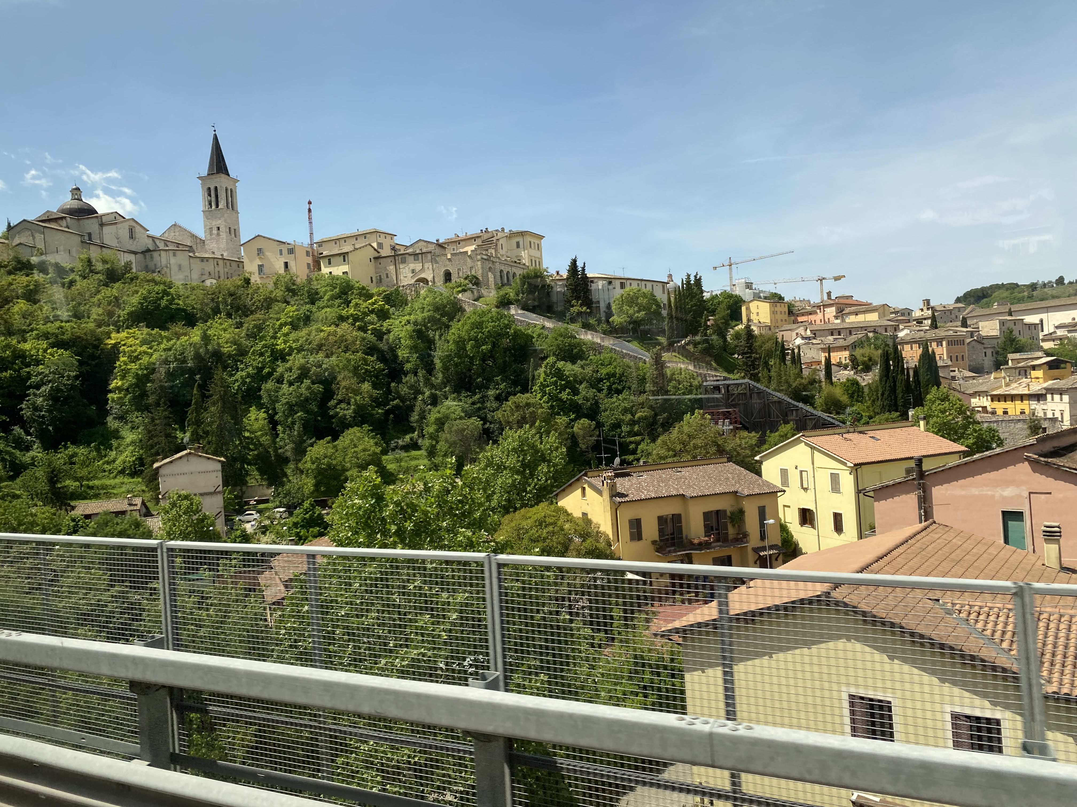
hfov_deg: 67.3
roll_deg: +4.6
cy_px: 404
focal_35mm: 26
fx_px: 809
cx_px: 538
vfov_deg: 53.1
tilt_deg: +0.9
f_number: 1.8
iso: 32
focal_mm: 4.25
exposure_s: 1/285
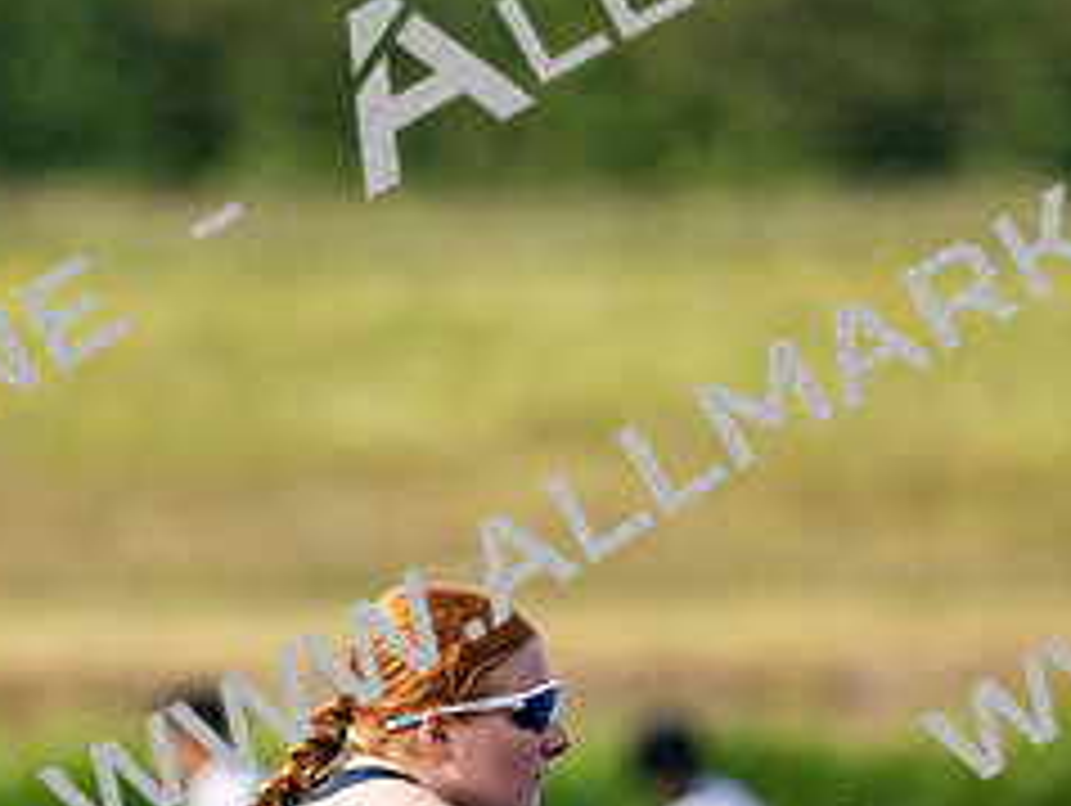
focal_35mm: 1403
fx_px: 43452
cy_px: 856
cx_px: 594
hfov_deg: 1.4
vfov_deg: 1.1
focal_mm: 400
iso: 220
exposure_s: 1/2500
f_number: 4.5
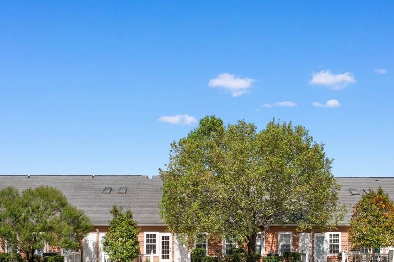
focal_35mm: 42
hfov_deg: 46.3
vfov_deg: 30.8
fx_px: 460
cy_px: 225
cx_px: 226
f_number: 2.8
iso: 120
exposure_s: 1/500
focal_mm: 8.38
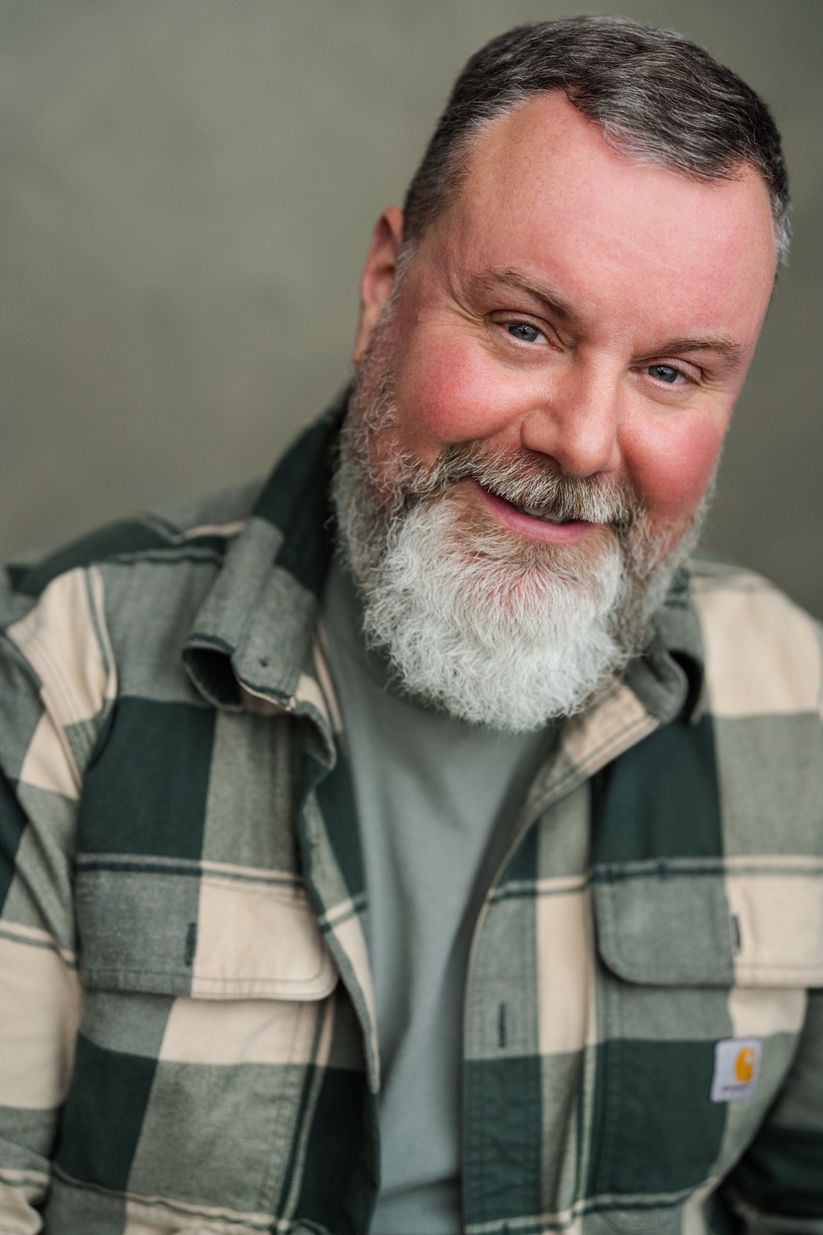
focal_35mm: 50
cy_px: 618
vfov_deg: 39.6
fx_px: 1714
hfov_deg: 27.0
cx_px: 412
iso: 640
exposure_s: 1/250
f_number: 2
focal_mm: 50
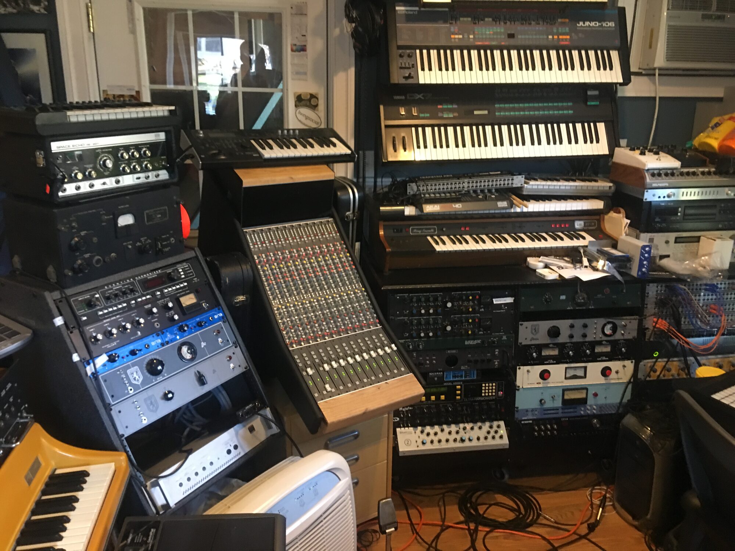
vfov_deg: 48.2
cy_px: 276
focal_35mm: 29
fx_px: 616
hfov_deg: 61.7
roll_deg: -0.9
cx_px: 368
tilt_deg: -15.6
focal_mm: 4.15
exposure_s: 1/10
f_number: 2.2
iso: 100
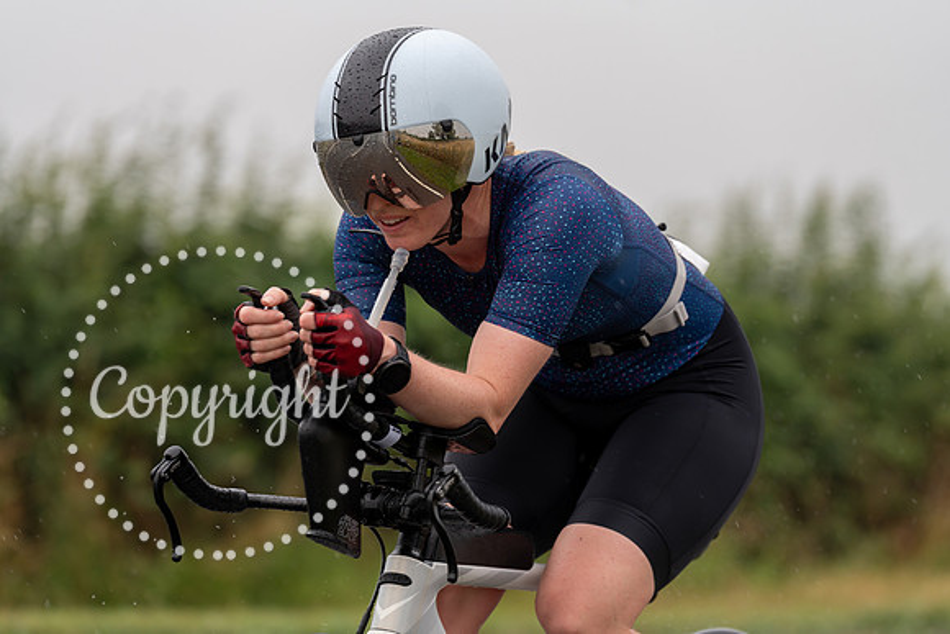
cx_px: 475
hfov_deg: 12.1
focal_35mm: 170
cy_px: 317
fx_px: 4487
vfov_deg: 8.1
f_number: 4
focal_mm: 170
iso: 100
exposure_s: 1/1000
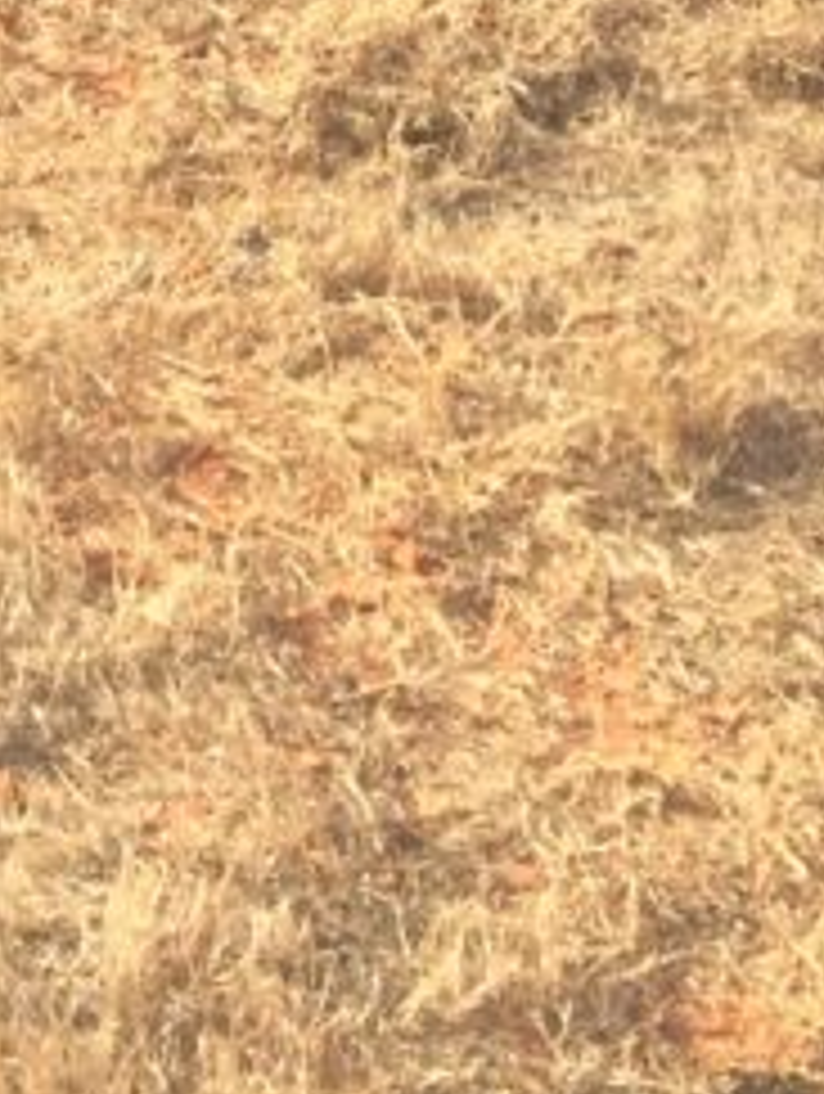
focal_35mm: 127
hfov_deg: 11.1
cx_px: -502
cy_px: -1166
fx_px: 4020
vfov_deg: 13.2
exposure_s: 1/760
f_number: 2.2
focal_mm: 4.12
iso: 32
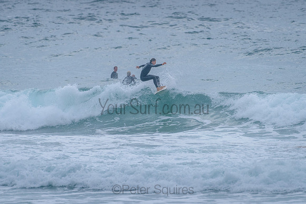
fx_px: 5210
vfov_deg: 2.2
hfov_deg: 3.4
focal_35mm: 613
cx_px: 153
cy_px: 79
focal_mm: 500
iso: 1400
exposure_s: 1/2000
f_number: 5.6
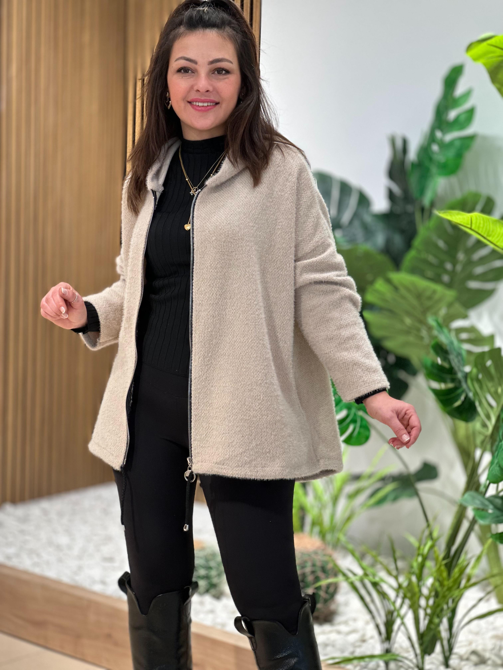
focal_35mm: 77
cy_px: 335
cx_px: 252
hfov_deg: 19.1
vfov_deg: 25.3
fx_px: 1492
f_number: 2.8
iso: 160
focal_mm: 9
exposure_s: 1/100
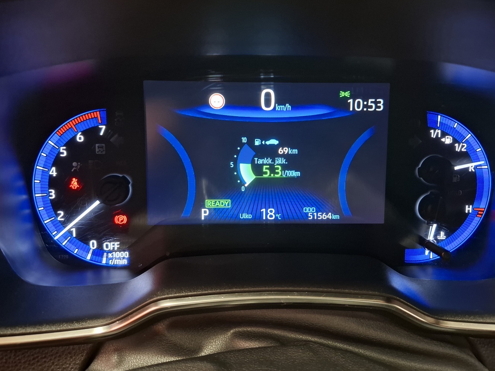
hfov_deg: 69.3
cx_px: 262
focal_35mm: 25
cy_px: 174
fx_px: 358
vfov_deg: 54.8
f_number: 1.8
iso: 800
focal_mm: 5.54
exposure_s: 1/25
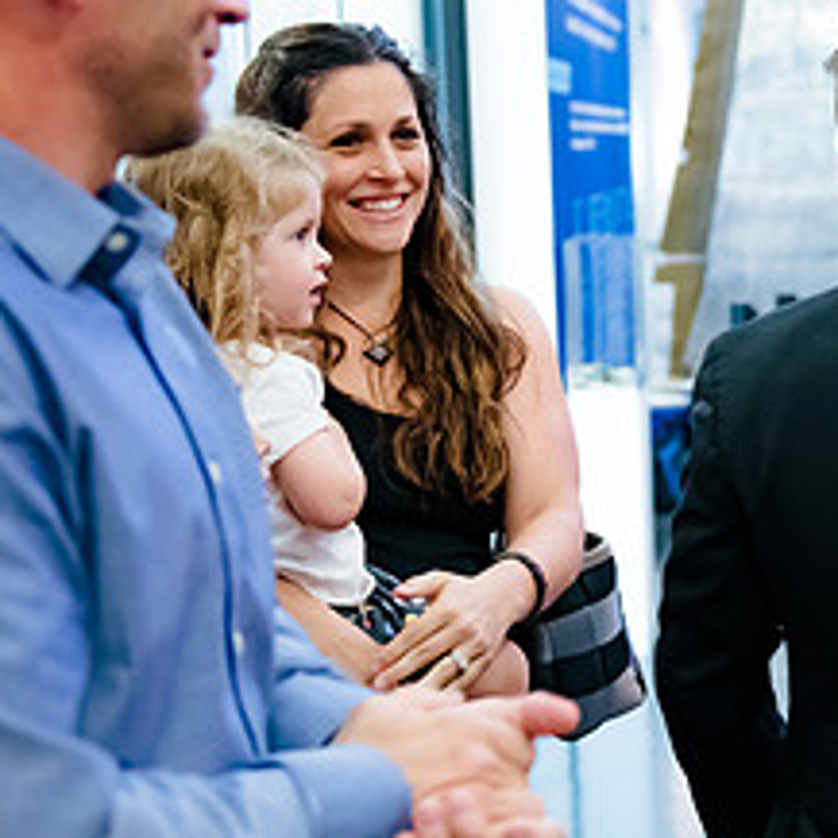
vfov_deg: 19.1
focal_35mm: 91
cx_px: 896
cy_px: 377
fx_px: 2492
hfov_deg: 18.4
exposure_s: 1/125
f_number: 2.8
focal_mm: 40
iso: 4000
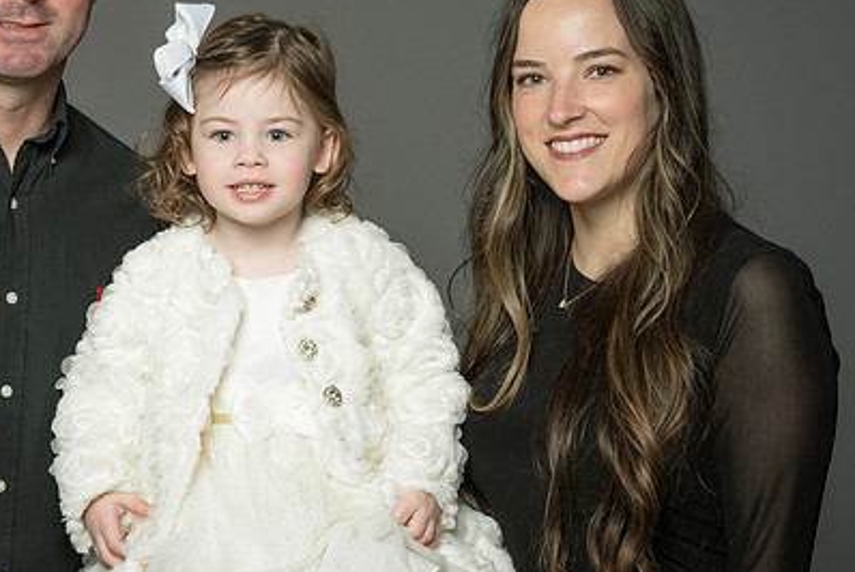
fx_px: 4326
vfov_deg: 7.6
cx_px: 256
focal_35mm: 182
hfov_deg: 11.3
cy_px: 186
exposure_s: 1/160
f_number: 9
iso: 400
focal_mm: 125
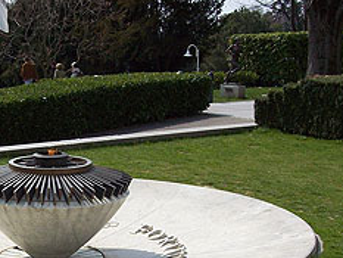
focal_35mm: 87
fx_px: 863
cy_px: 189
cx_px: 49
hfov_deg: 22.1
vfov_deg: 16.9
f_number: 5.4
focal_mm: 7.6
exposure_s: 1/645
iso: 80
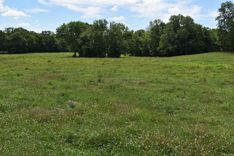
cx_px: 117
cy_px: 78
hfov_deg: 55.1
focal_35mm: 34
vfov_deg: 38.4
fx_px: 224
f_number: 8
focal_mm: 23
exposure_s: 1/250
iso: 100
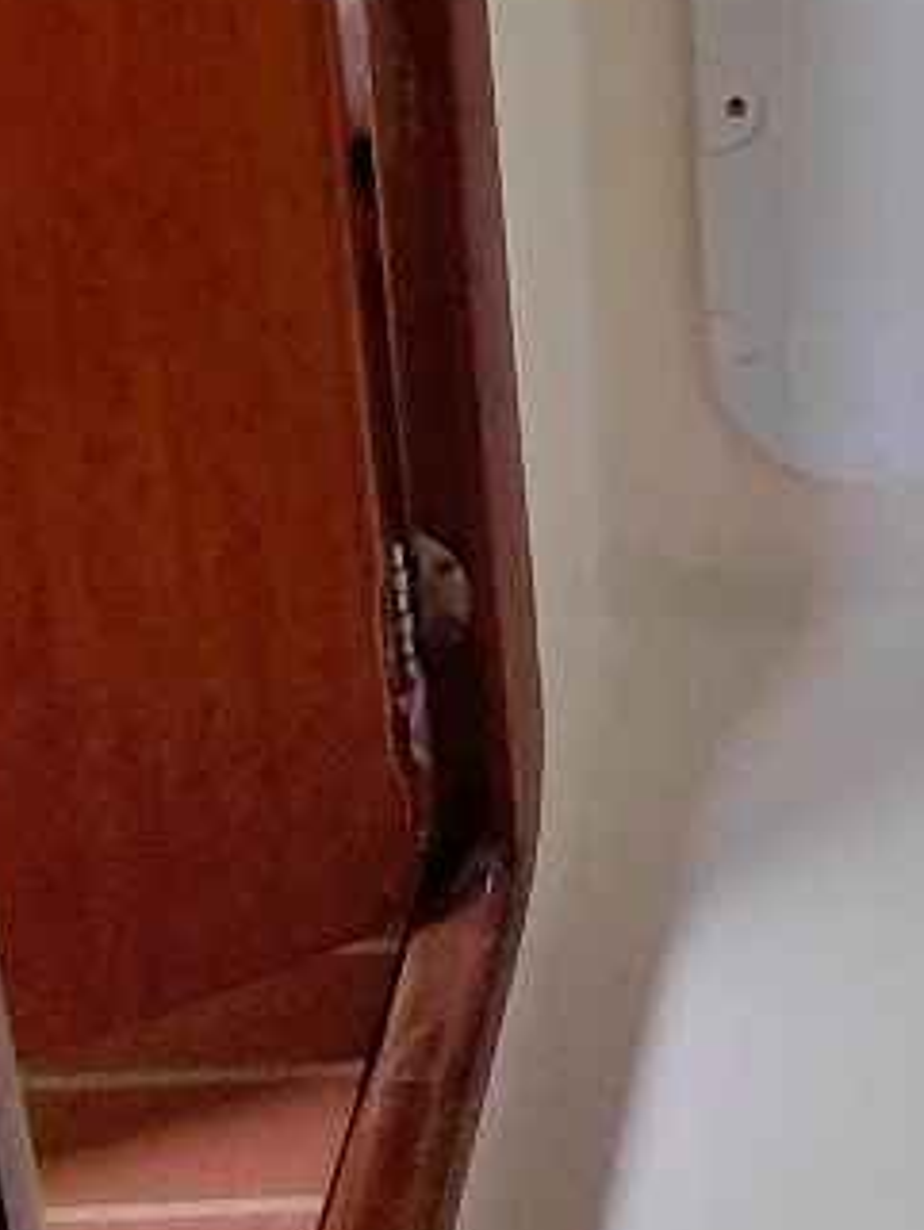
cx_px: 1401
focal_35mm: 65
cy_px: -1052
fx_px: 2312
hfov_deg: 19.6
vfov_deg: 20.2
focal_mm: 1.64
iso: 250
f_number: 2.2
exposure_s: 1/60.2
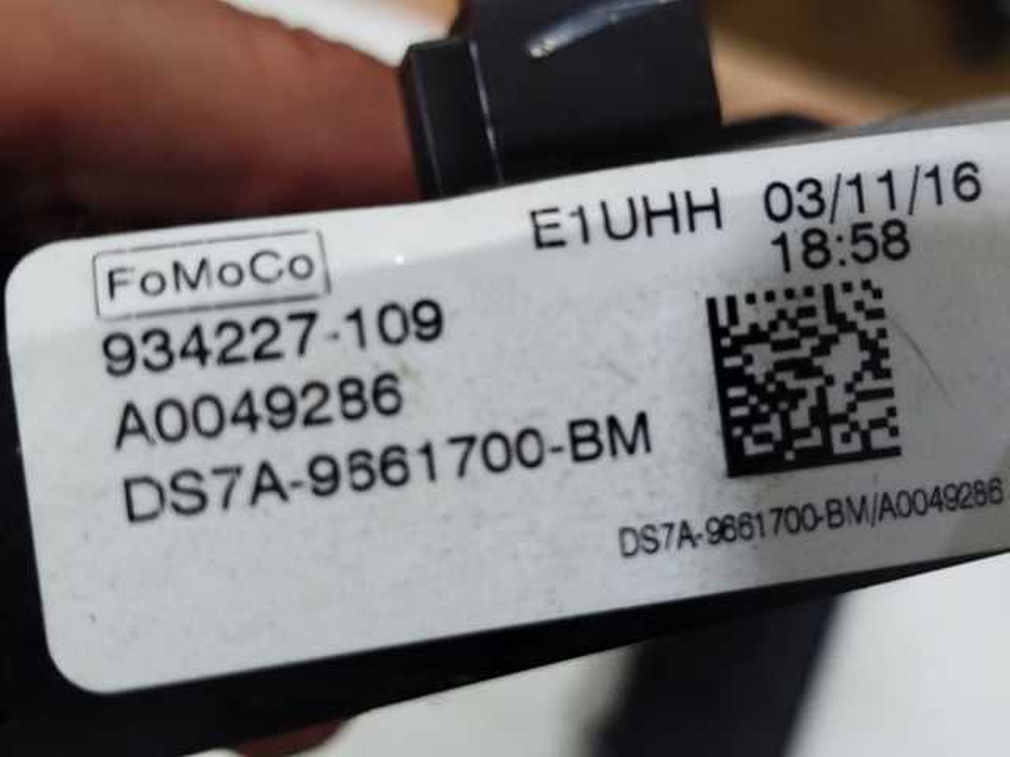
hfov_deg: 39.7
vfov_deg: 30.3
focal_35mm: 48
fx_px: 1401
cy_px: 378
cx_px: 505
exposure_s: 1/33
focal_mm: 5.31
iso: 500
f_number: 1.7
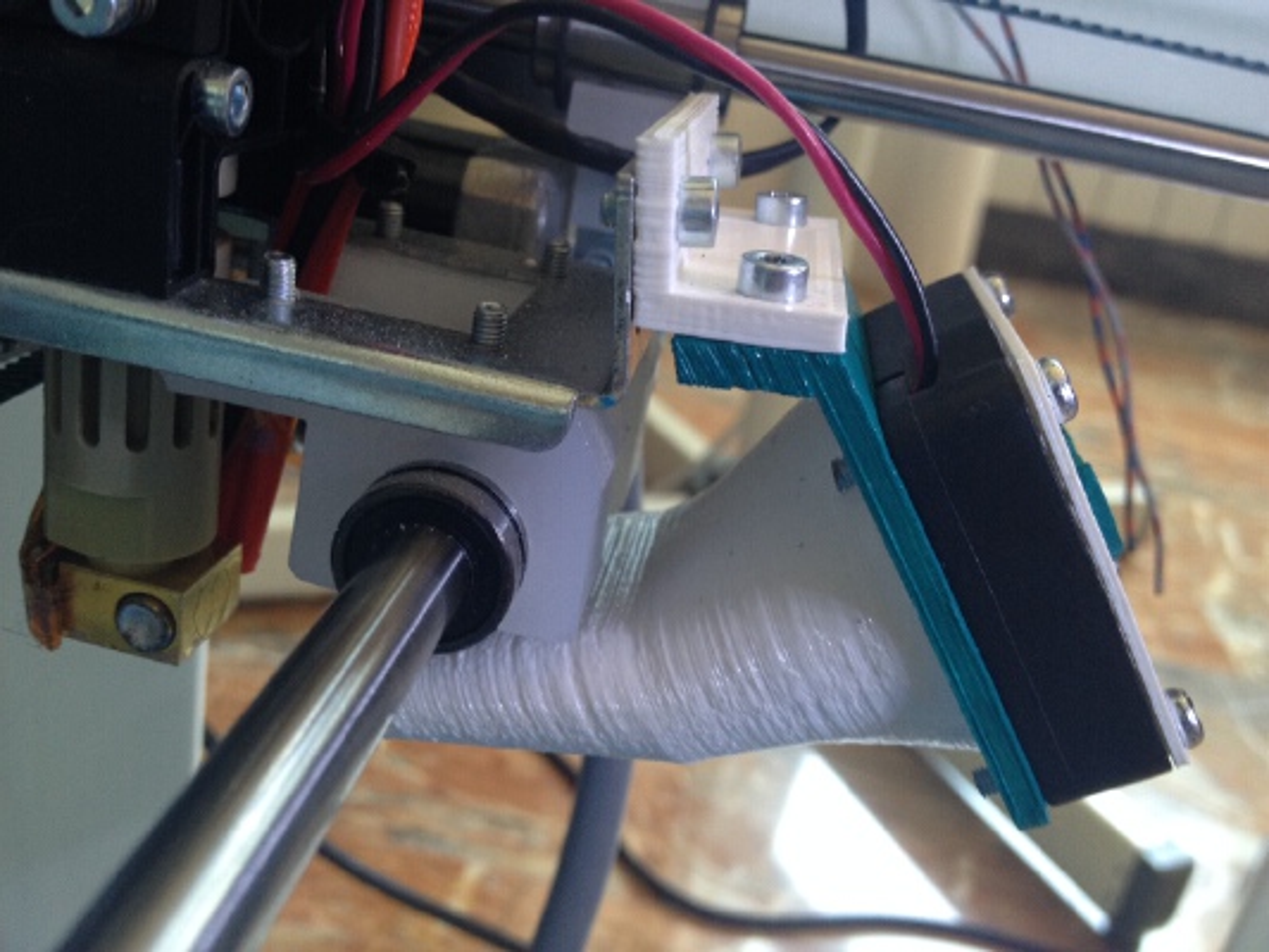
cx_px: 634
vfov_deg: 40.7
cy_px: 476
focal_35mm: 35
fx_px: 1283
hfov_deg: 52.6
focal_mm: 4.28
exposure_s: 1/20
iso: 100
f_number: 2.4
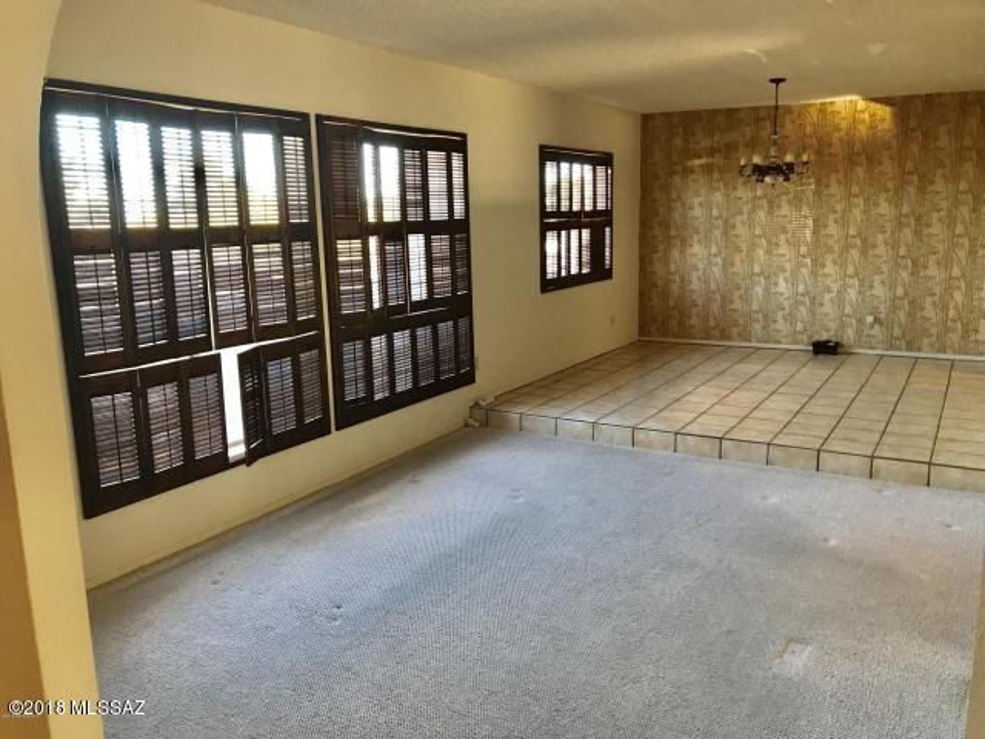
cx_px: 492
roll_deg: +0.9
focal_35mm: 28
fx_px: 797
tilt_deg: -12.0
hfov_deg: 63.4
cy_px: 370
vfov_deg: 49.7
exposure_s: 1/17
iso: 40
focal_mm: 3.99
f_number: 1.8
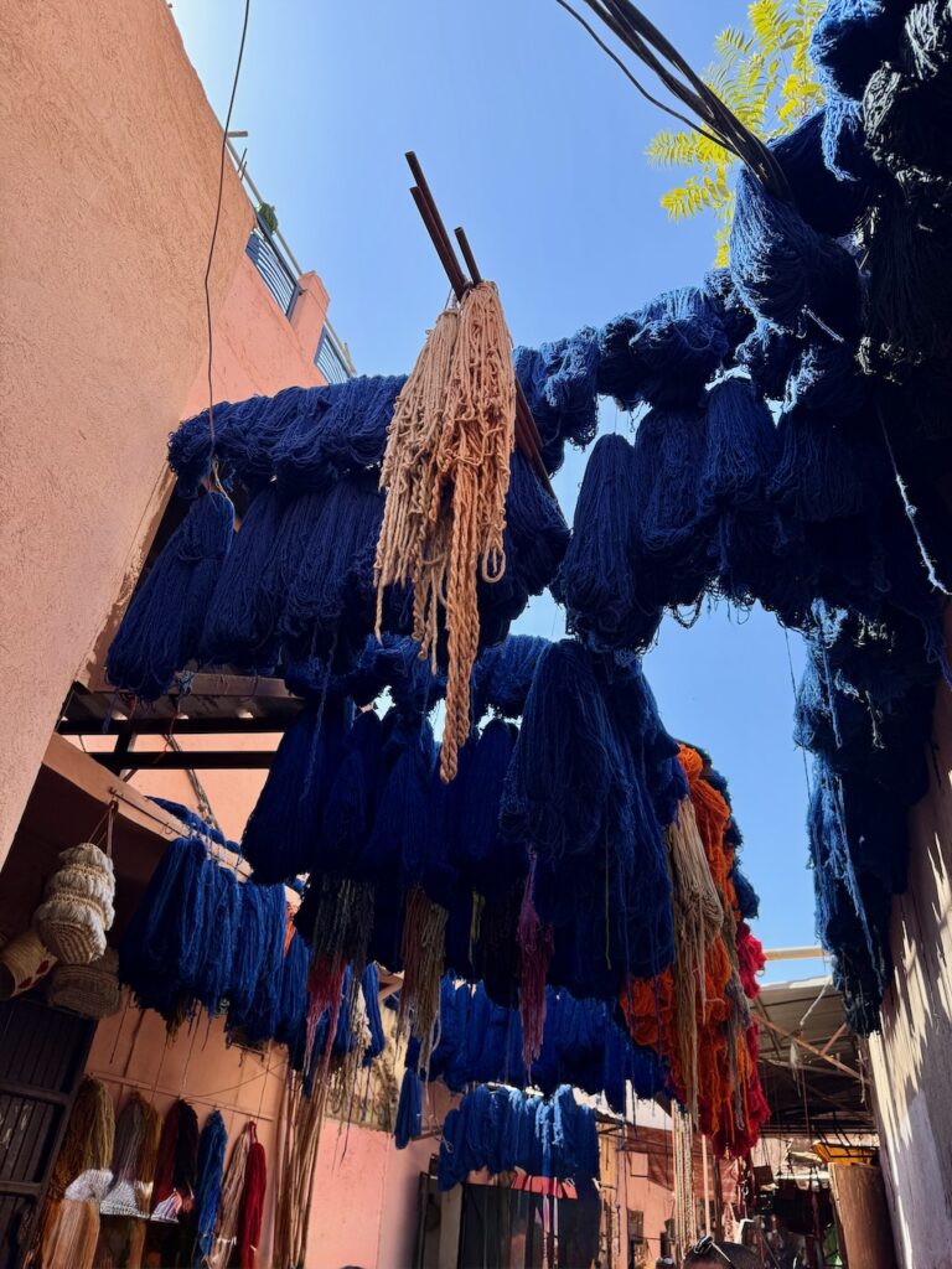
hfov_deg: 56.8
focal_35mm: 24
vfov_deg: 71.6
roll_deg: -5.0
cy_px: 634
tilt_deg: +34.6
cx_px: 476
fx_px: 880
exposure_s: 1/1026
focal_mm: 6.76
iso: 80
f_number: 1.78
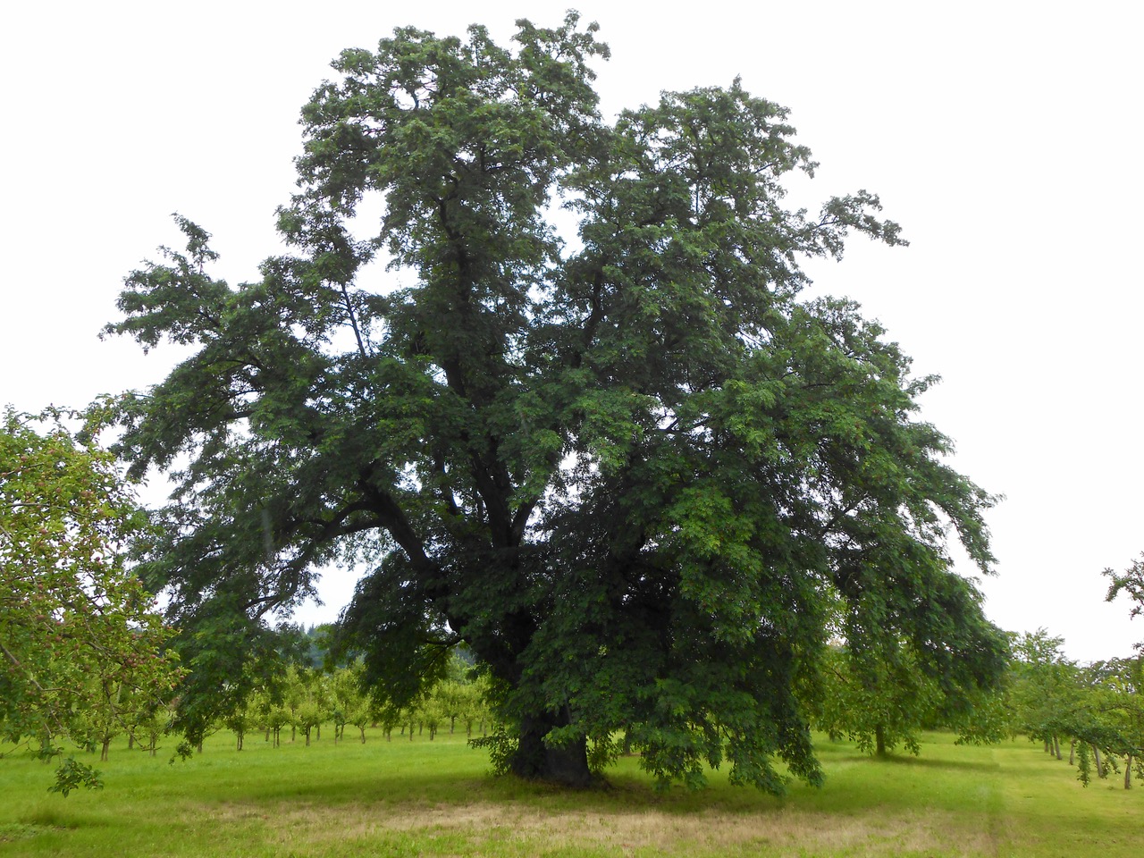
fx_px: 991
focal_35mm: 30
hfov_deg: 60.0
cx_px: 572
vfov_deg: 46.8
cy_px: 429
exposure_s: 1/250
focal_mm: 5.3
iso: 80
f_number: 3.8
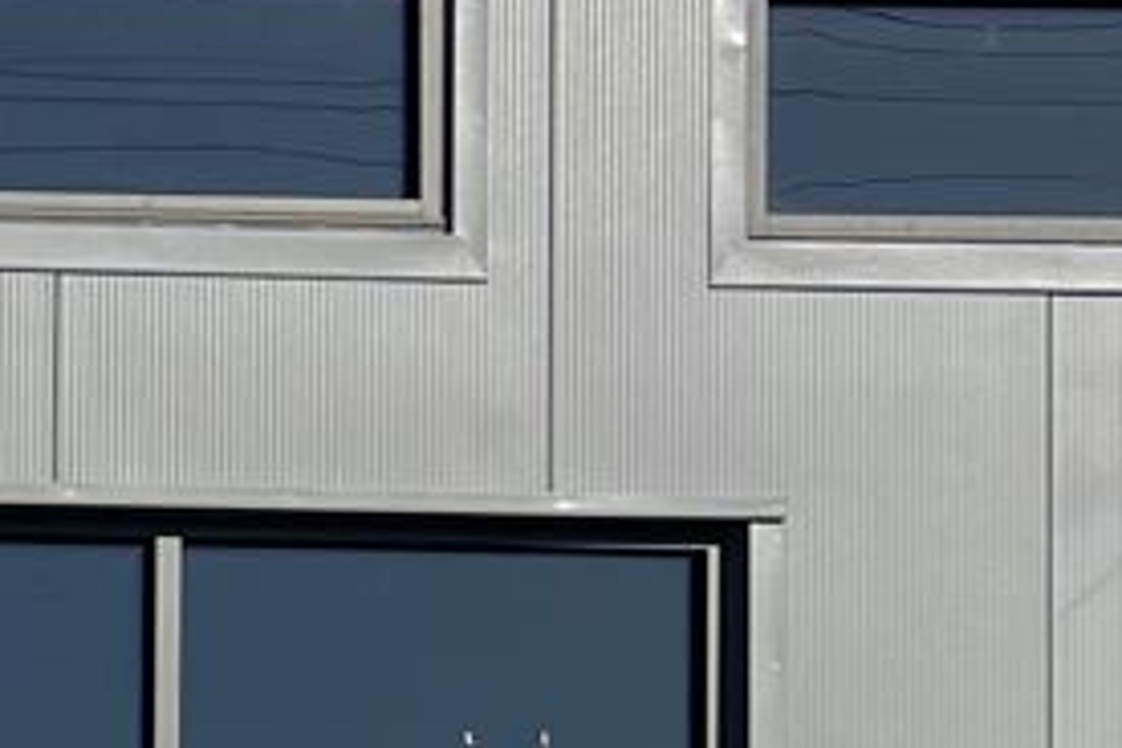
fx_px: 4893
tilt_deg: +2.5
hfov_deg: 11.1
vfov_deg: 8.4
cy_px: 1309
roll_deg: -2.1
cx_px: -1529
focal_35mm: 157
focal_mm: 5.7
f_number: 1.5
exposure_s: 1/4444
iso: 50
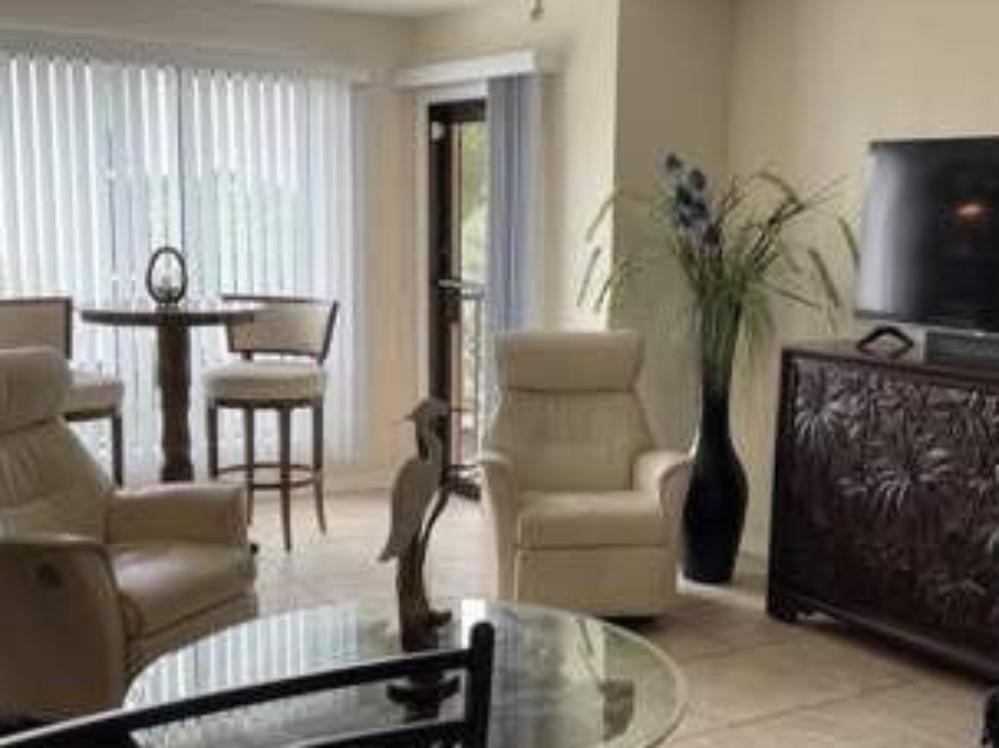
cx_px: 570
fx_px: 1327
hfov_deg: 41.2
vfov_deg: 31.5
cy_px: 425
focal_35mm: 46
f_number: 1.8
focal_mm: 3
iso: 50
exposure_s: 1/60
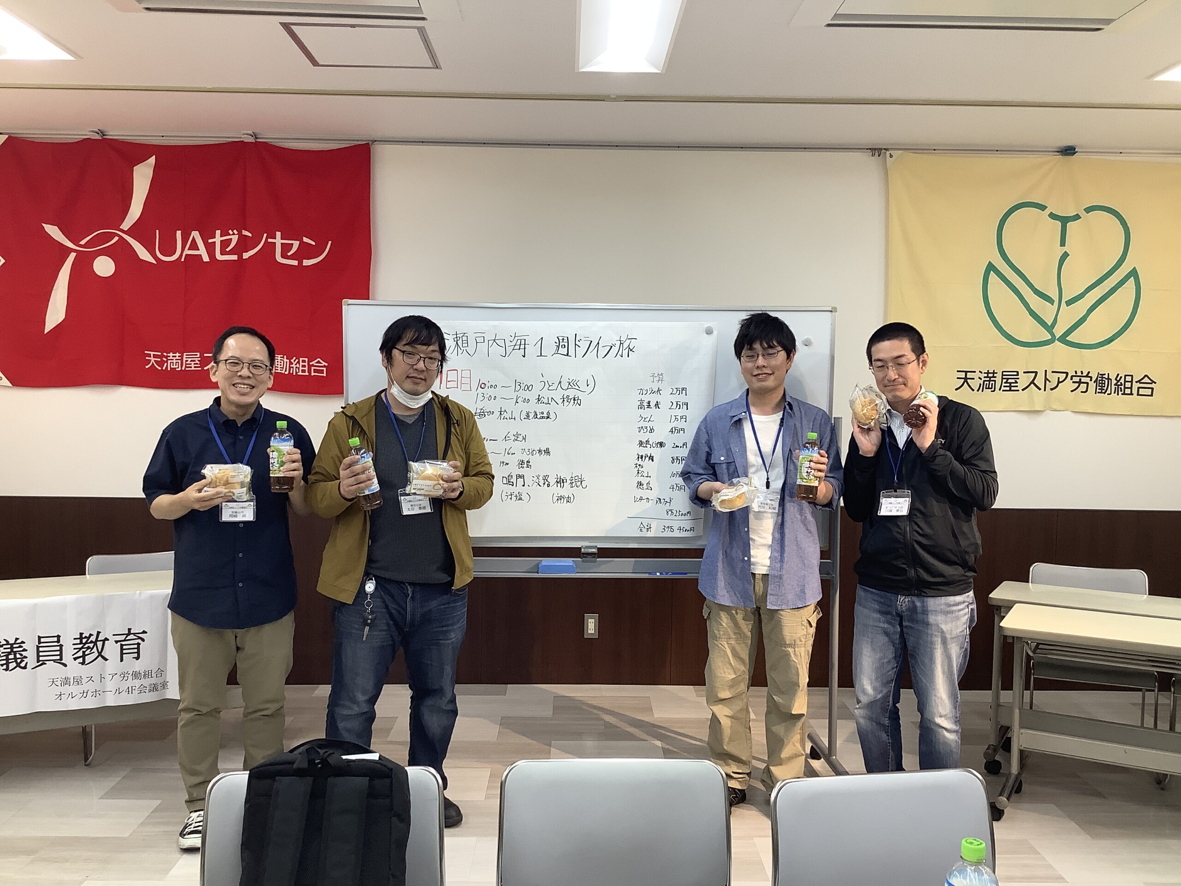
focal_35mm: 31
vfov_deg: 45.4
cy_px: 443
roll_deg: -0.6
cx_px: 590
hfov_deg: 58.4
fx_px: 1058
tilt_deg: -4.8
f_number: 2.4
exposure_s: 1/50
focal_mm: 3.3
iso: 50
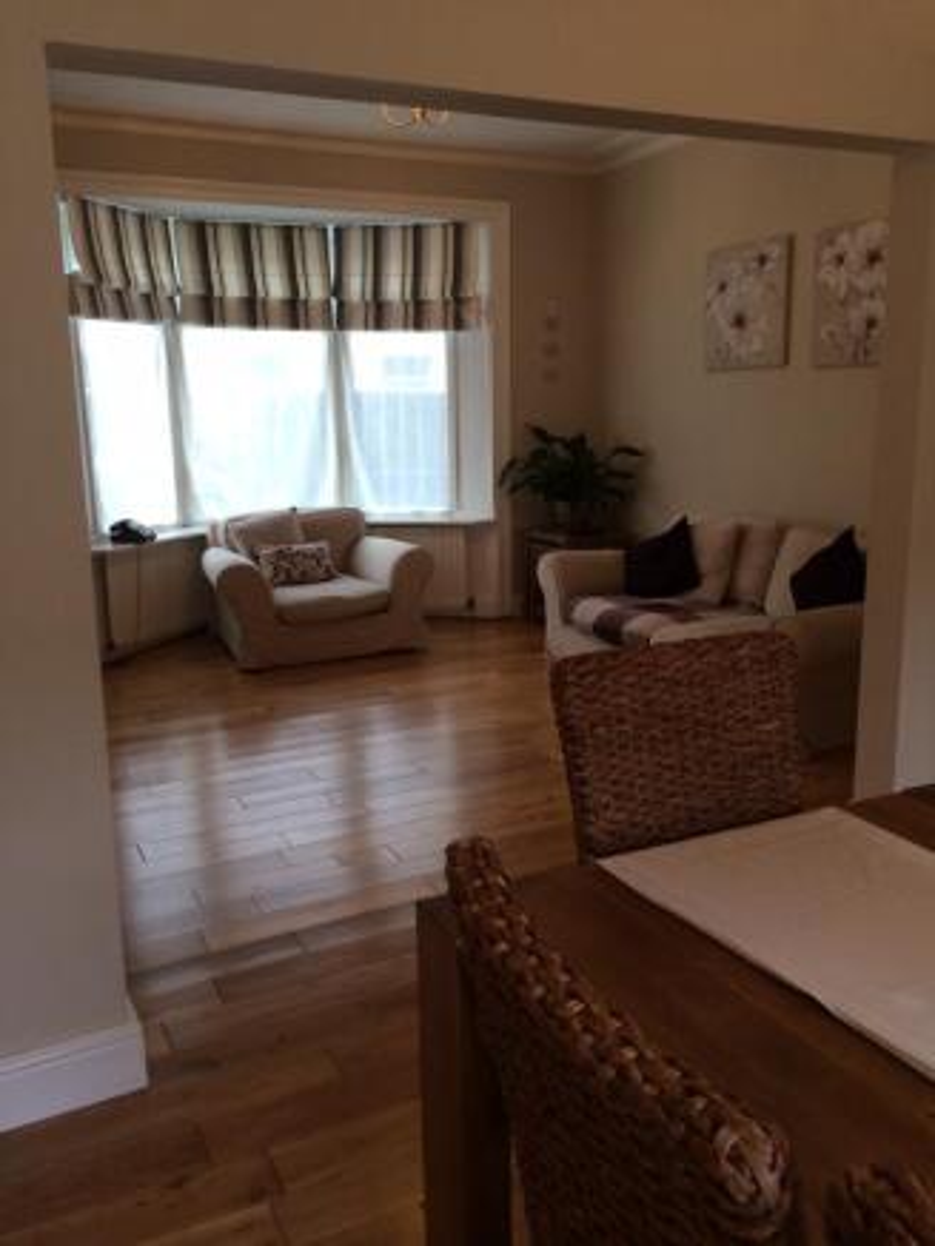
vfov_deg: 60.0
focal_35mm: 30
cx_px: 468
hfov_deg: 46.8
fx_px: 1080
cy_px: 623
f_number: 2.2
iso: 40
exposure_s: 1/30
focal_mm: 4.12
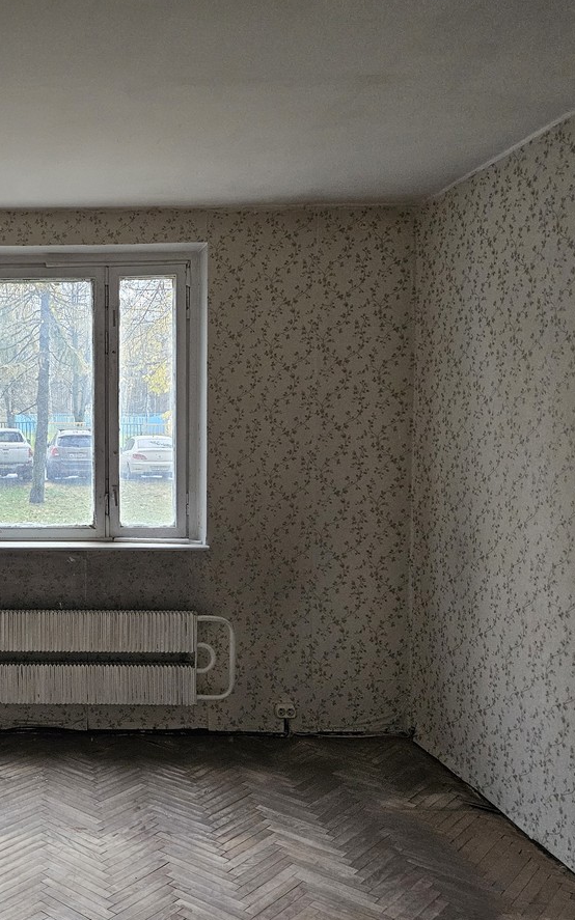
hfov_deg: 35.3
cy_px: 462
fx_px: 828
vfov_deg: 58.2
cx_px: 23
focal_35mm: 33
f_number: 1.8
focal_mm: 5.4
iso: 640
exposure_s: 1/200
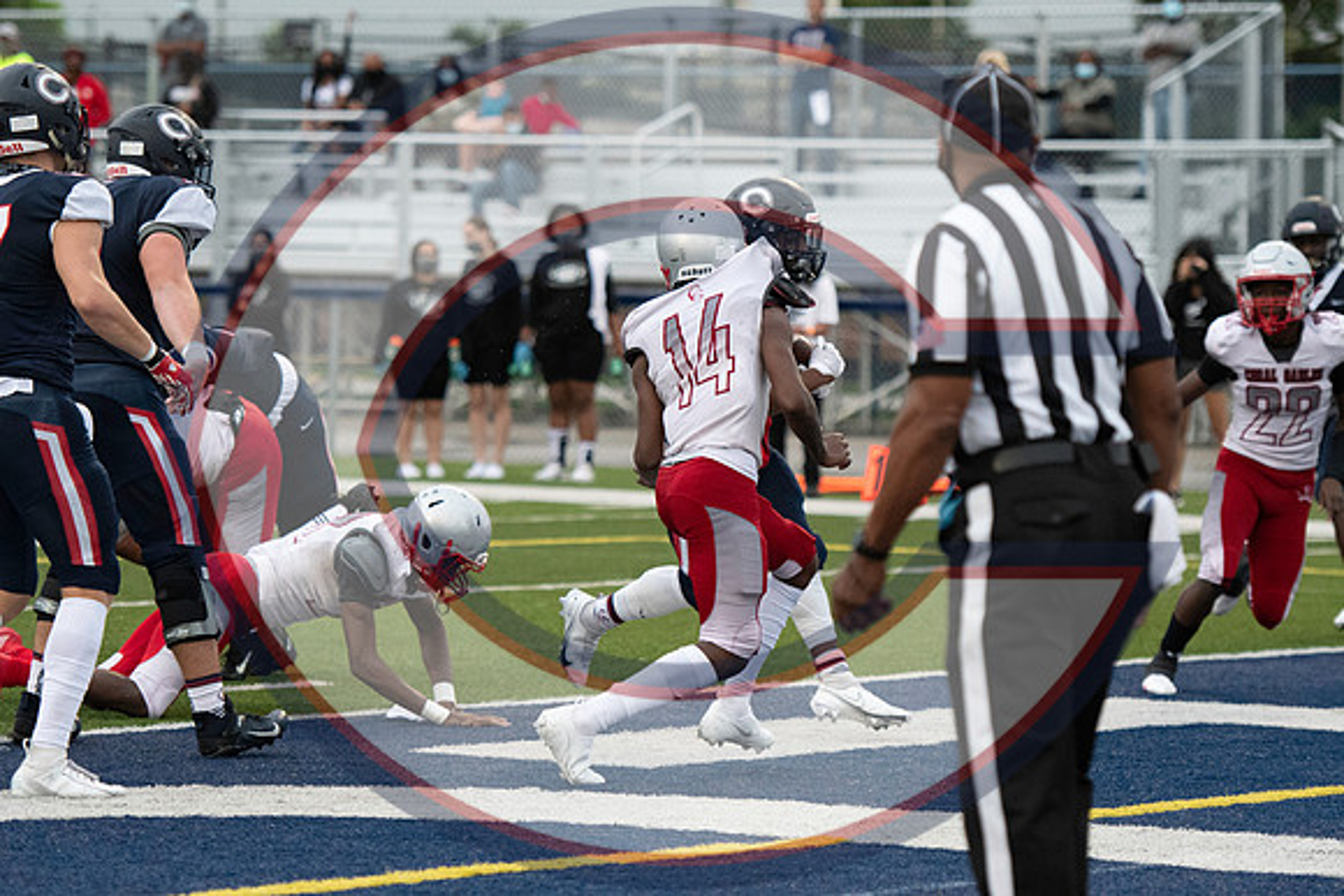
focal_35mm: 195
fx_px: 7281
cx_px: 672
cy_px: 448
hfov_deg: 10.5
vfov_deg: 7.0
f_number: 2.8
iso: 3600
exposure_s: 1/2000
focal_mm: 130
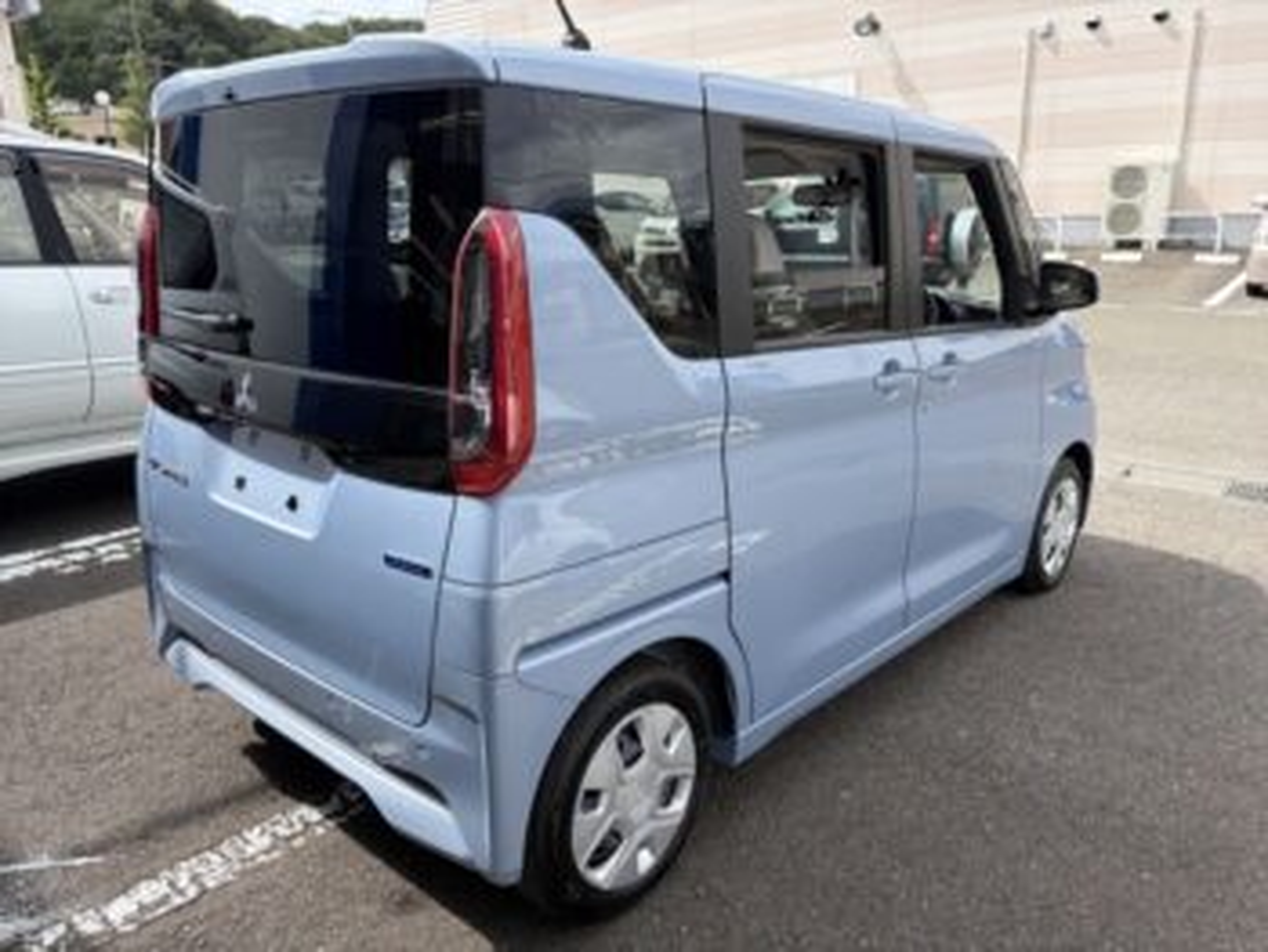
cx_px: 634
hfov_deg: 67.3
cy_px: 476
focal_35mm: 26
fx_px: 953
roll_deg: +2.1
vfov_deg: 53.1
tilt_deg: -16.5
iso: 50
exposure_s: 1/1364
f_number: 1.6
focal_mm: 5.96
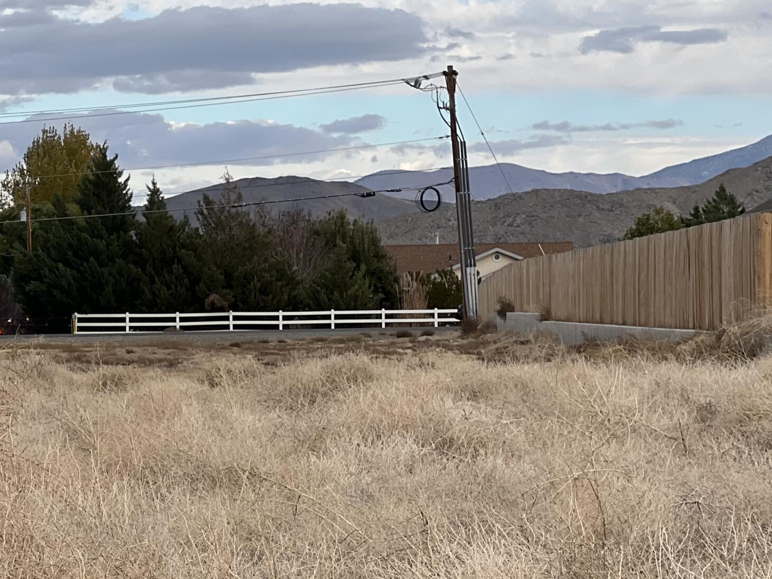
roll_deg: +1.3
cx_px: 91
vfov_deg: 9.4
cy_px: 373
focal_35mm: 158
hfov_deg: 12.4
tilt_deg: -0.1
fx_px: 3524
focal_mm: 9
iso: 32
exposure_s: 1/391
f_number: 2.8
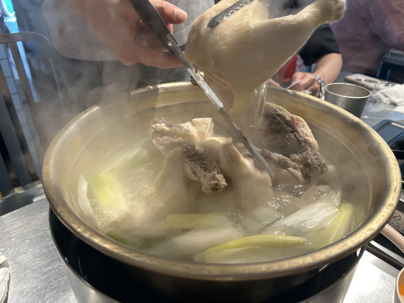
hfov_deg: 67.3
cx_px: 202
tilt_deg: -30.5
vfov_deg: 53.1
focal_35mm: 26
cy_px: 152
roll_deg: +0.5
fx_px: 303
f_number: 1.5
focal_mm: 5.7
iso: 100
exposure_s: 1/100
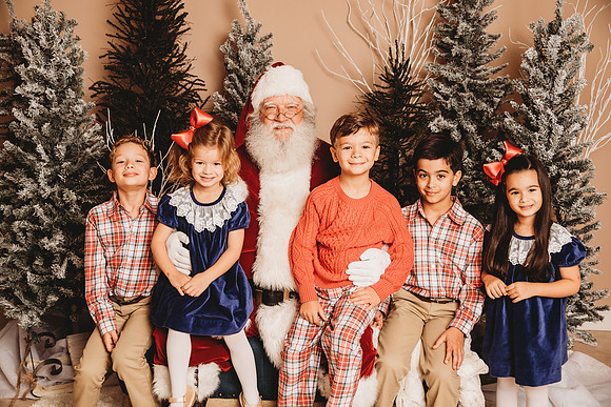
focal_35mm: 35
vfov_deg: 37.9
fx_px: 594
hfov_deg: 54.4
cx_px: 306
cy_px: 204
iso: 100
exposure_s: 1/160
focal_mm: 35
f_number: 4
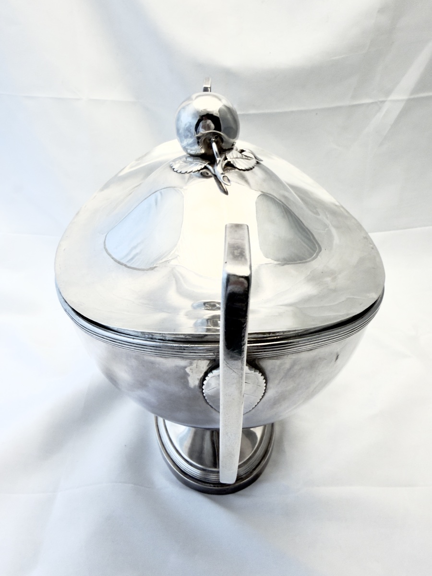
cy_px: 288
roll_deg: +0.6
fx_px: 399
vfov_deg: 71.6
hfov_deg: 56.8
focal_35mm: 24
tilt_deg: -29.5
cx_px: 216
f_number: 2.2
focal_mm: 2.22
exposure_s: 1/100
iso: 100
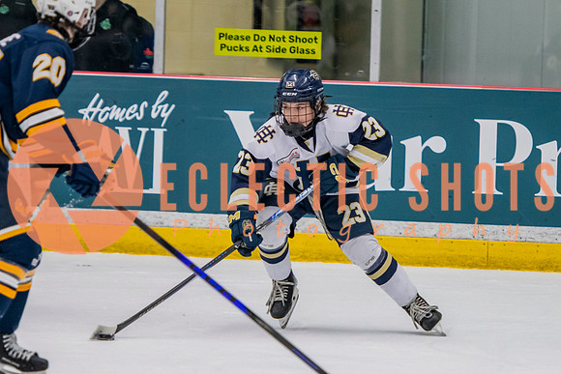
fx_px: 4811
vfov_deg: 4.5
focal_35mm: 309
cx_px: 350
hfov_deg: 6.7
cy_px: 175
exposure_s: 1/640
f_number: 3.2
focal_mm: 150
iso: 2000
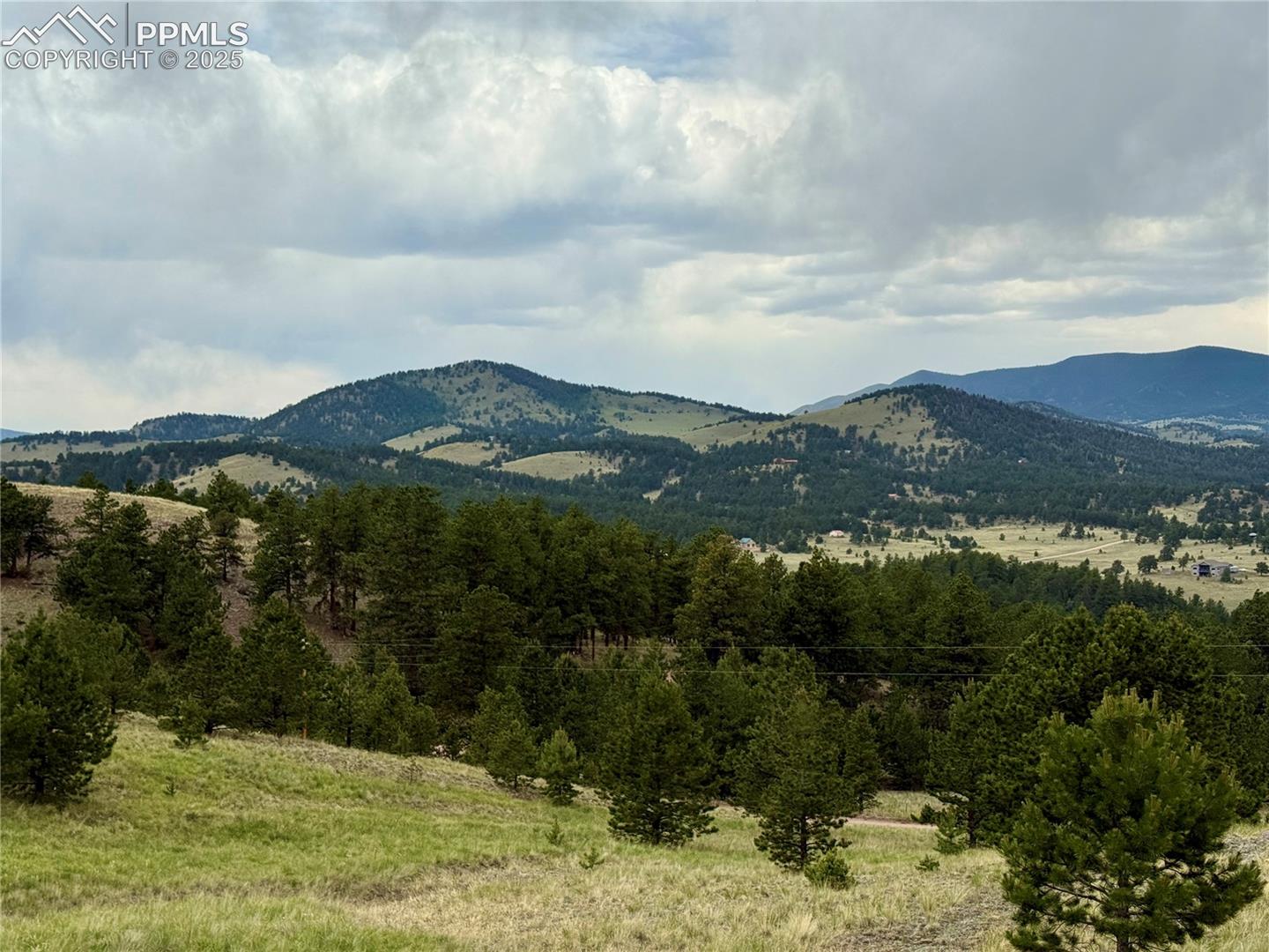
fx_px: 1760
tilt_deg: +0.1
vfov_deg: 30.3
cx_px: 634
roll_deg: +1.0
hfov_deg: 39.7
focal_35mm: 48
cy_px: 476
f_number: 1.78
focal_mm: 6.76
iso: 64
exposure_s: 1/4878
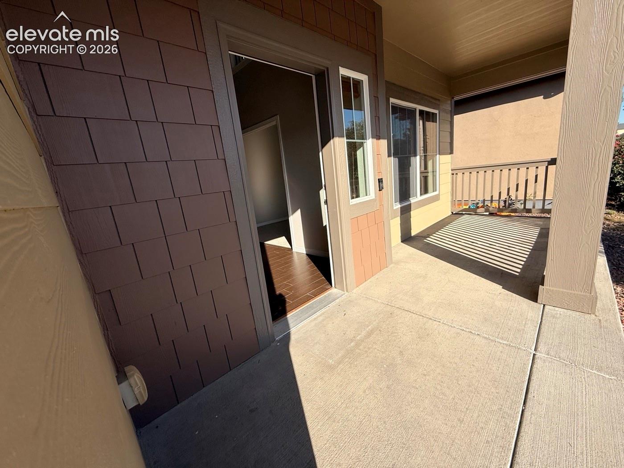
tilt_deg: -12.3
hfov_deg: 102.1
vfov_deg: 85.7
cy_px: 234
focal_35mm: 14
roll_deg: +6.7
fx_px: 252
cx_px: 312
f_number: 2.2
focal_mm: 2.22
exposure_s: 1/1613
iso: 50
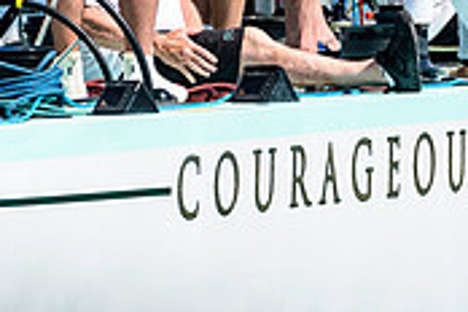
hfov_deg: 1.1
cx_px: 169
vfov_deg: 0.8
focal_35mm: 1805
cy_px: -173
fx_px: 23463
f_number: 5.6
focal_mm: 360
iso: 400
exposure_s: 1/3200
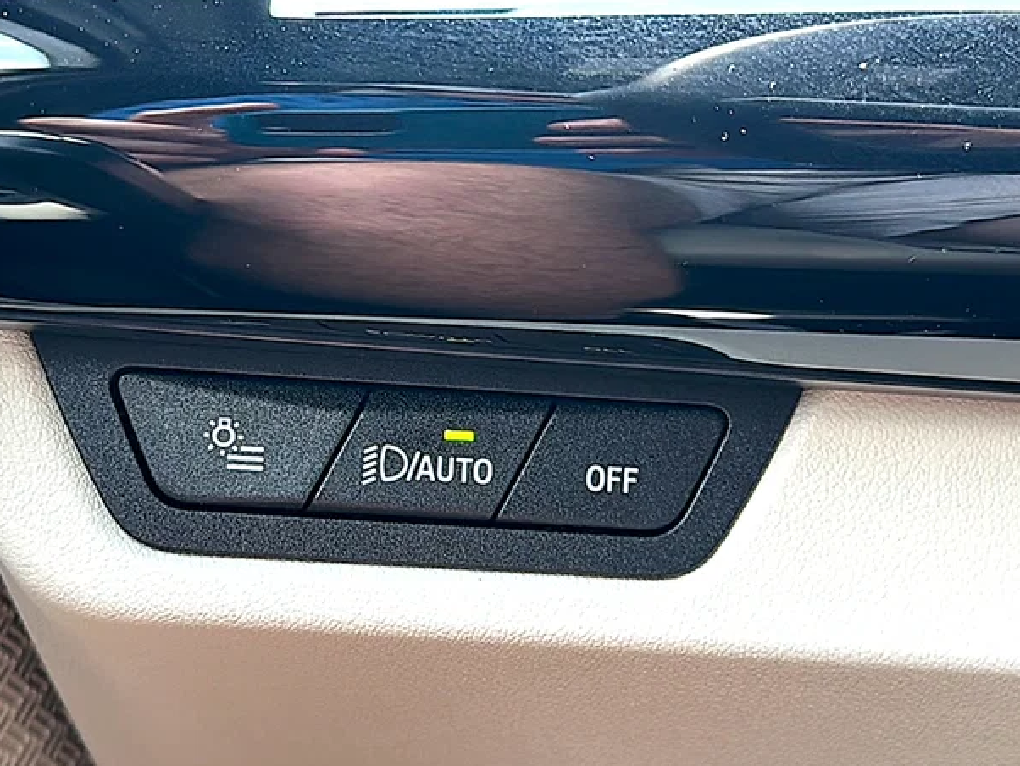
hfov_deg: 38.1
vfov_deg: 29.1
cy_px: 402
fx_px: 1474
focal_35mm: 50
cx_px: 434
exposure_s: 1/120
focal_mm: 6.86
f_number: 1.78
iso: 80
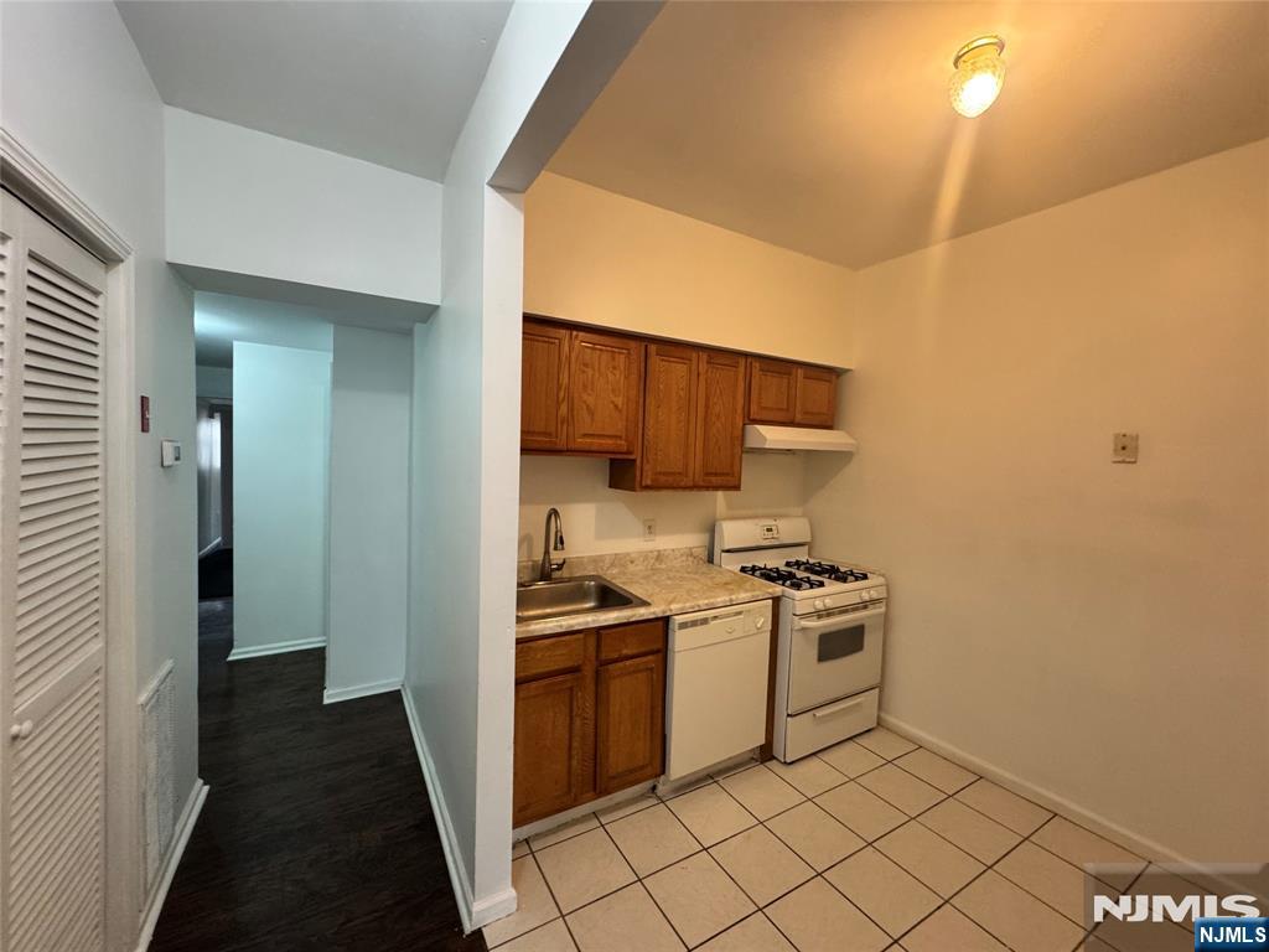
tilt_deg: -1.8
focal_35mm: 14
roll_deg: -3.2
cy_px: 476
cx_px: 634
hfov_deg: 102.1
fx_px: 513
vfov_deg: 85.7
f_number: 2.2
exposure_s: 1/60
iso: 250
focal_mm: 2.22
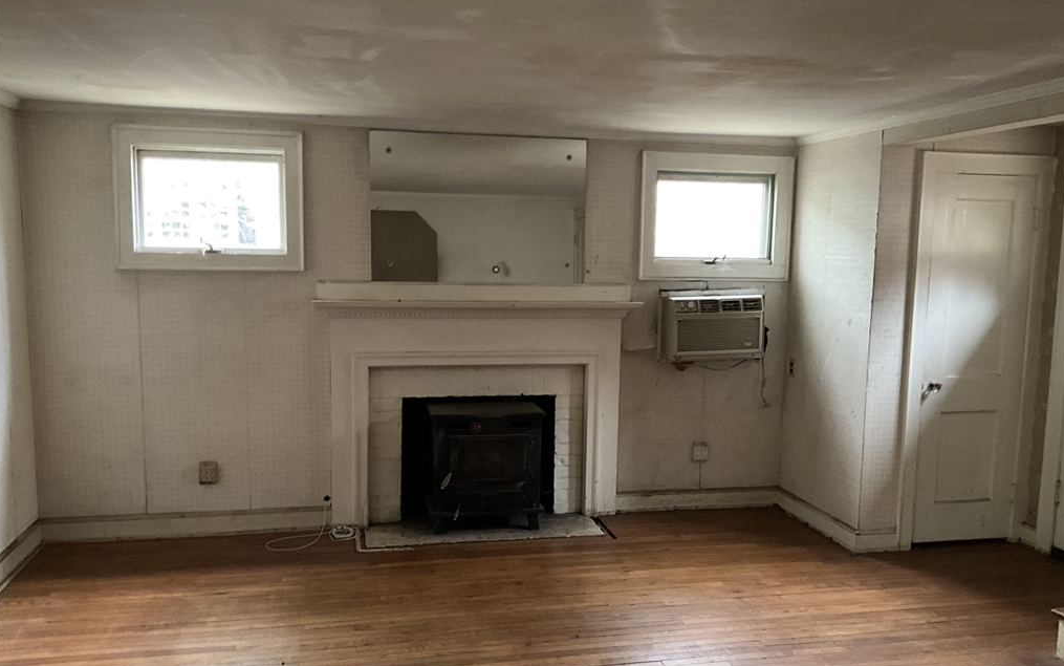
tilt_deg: -7.1
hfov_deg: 61.2
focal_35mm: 31
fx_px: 899
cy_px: 361
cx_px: 531
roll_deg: -1.9
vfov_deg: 40.6
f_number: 1.8
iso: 320
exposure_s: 1/30
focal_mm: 3
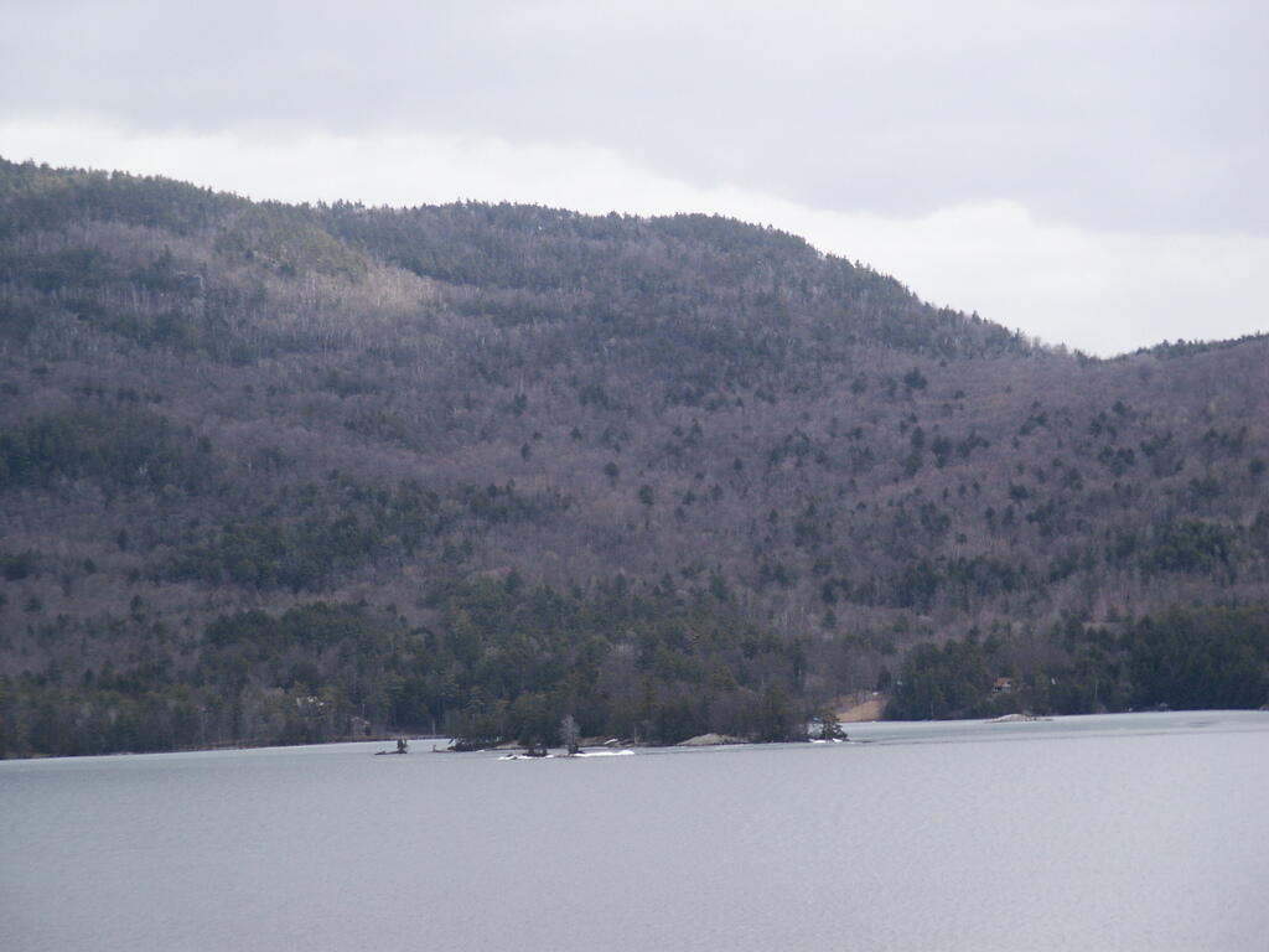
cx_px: 634
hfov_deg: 15.1
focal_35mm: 131
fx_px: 4802
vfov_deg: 11.3
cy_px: 476
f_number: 3.6
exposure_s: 1/350
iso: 64
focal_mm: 26.77
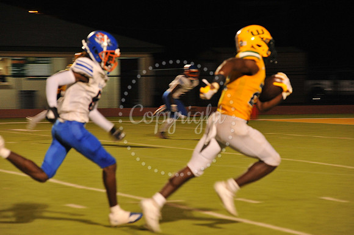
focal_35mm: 200
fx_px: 1965
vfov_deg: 6.9
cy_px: 118
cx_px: 177
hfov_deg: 10.3
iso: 3200
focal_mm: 200
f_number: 7.1
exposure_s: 1/160
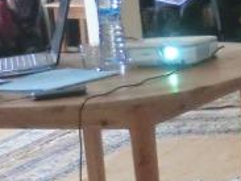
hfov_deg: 11.2
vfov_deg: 9.7
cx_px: 562
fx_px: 1051
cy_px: -5
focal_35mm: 151
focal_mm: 4.9
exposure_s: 1/60
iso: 400
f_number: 3.2
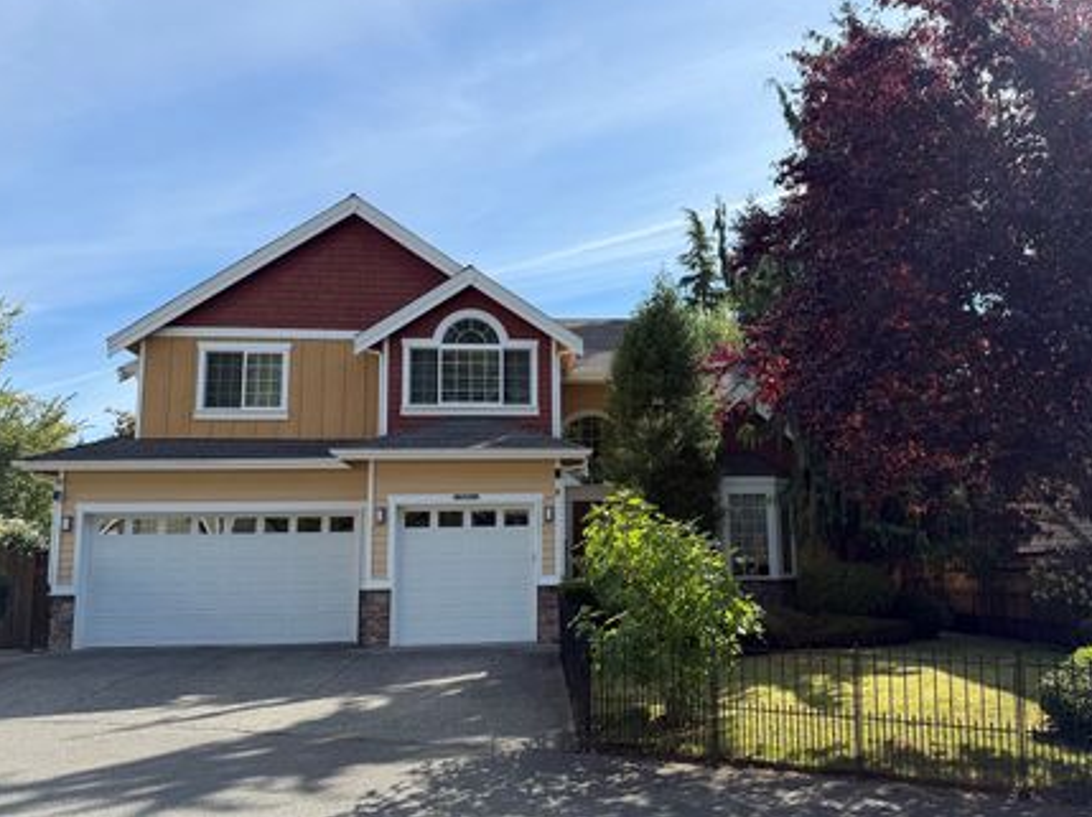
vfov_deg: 49.6
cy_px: 442
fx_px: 883
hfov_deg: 63.3
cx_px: 608
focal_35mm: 28
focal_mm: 6.76
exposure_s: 1/3145
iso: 80
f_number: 1.78
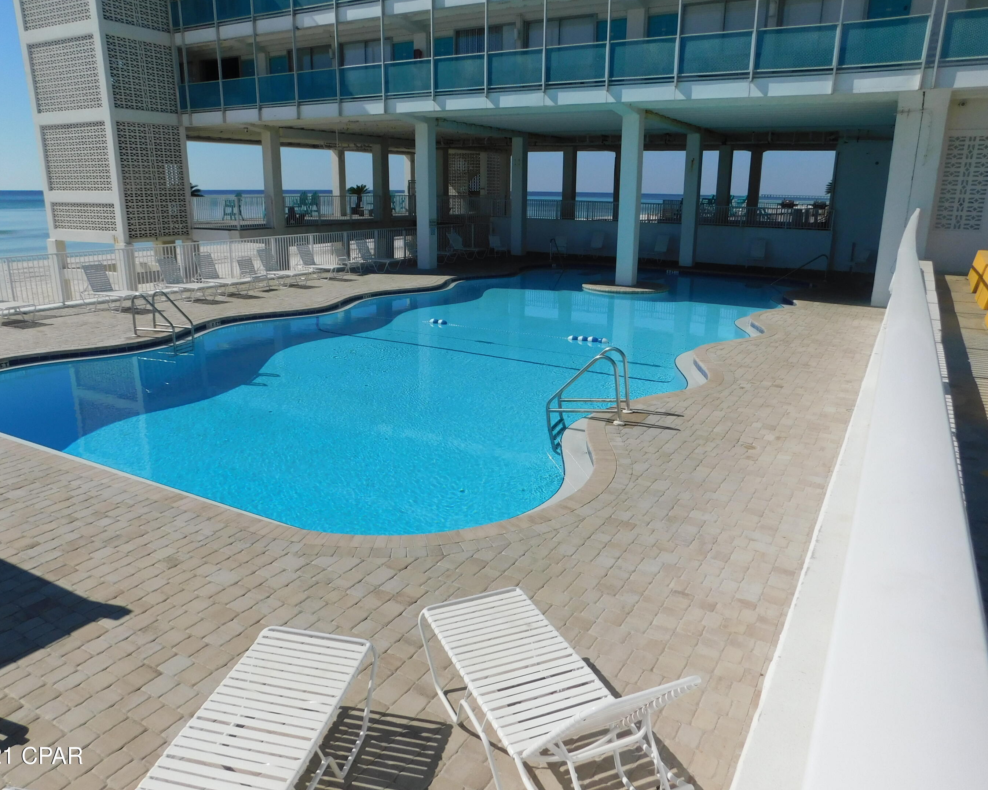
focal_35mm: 25
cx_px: 494
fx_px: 731
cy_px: 381
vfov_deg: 56.8
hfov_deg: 68.1
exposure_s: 1/1000
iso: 125
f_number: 6
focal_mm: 4
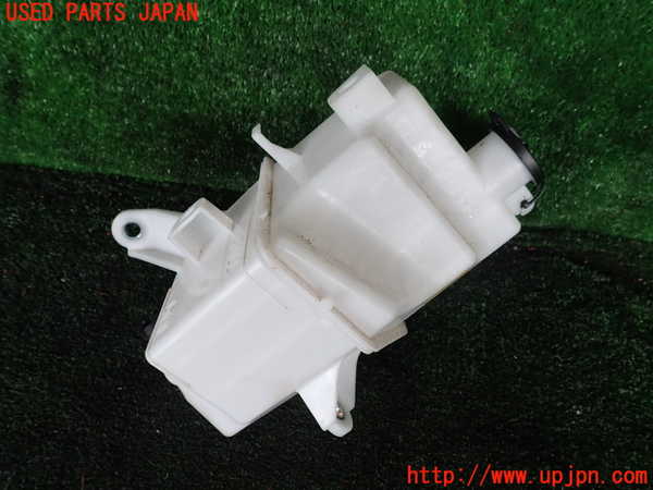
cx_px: 326
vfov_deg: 54.9
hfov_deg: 69.4
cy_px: 245
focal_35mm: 25
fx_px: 472
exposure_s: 1/100
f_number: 2.8
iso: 100
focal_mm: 4.5
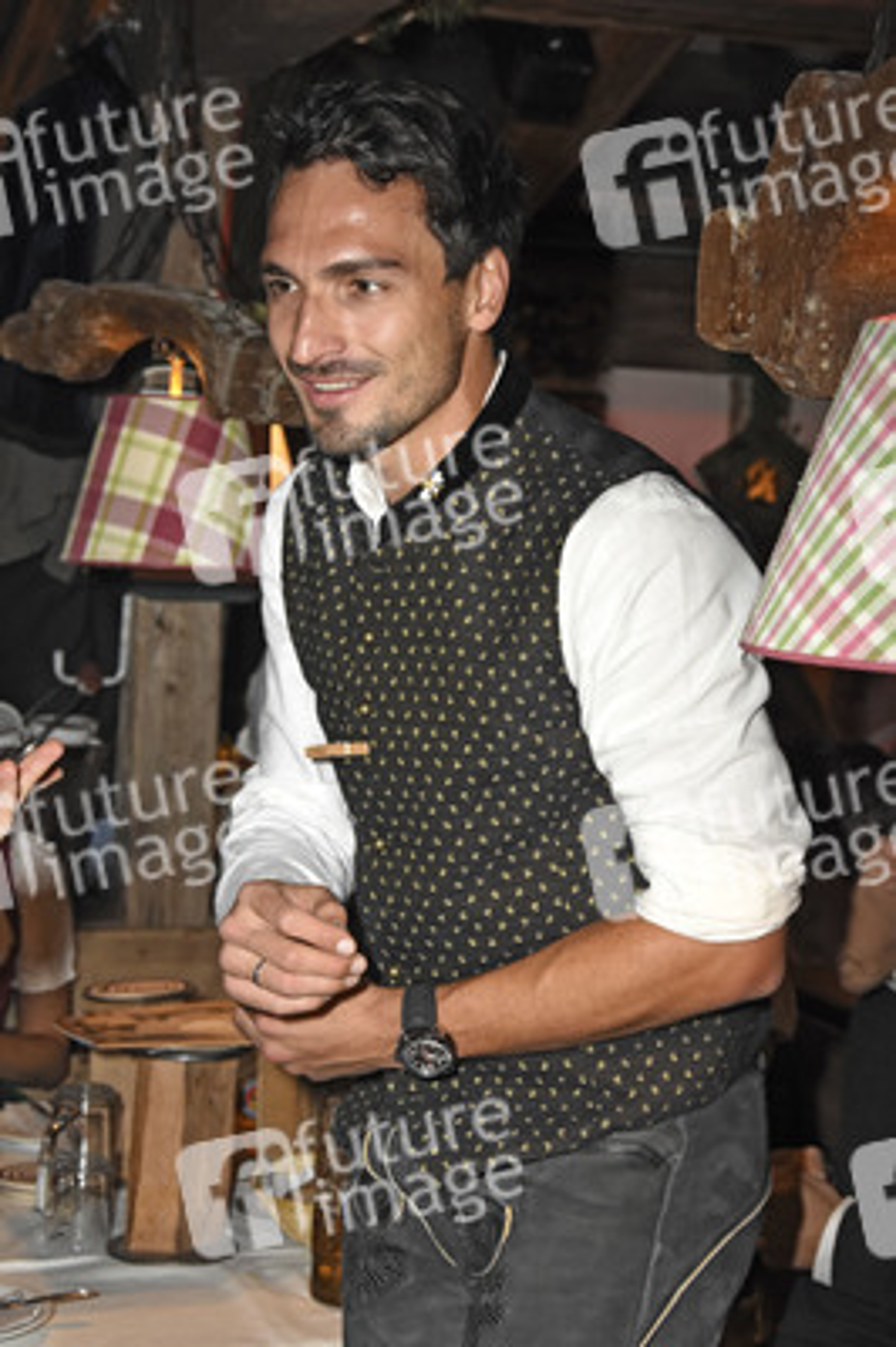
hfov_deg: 18.9
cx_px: 448
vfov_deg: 28.1
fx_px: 2692
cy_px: 674
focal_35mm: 72
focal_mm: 48
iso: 1600
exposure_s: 1/125
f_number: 6.3
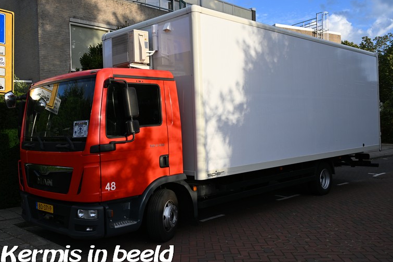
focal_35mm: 37
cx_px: 192
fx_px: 399
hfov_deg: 52.5
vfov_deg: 36.3
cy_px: 131
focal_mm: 23
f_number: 5.6
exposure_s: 1/250
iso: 100
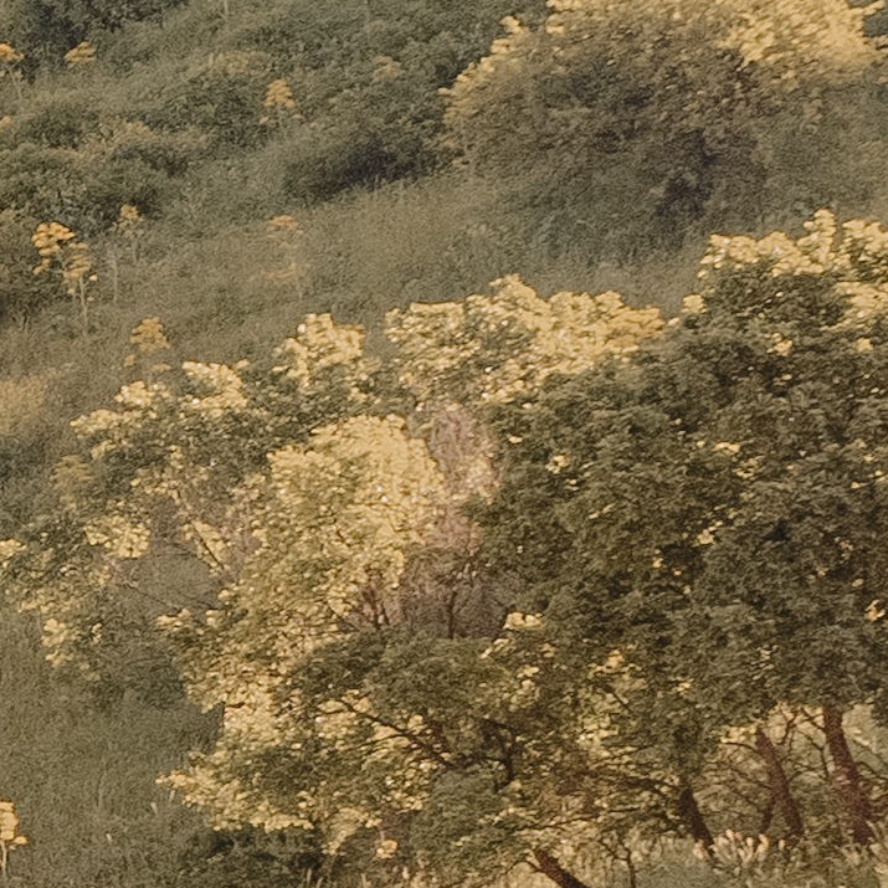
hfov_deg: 5.7
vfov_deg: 9.0
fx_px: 5485
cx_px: -3936
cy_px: 1339
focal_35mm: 189
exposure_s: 1/320
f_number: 8
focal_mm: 20
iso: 100
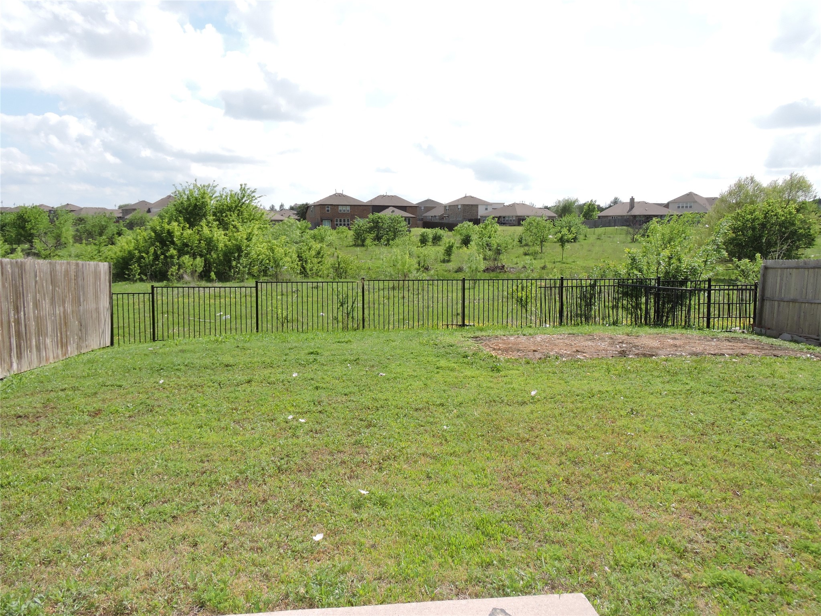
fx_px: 569
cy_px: 308
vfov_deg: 56.8
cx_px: 410
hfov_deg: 71.6
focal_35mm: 24
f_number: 3.3
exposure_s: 1/2000
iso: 180
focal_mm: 4.3
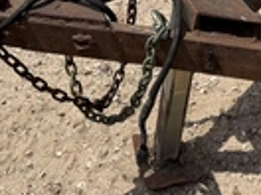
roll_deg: -0.7
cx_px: 247
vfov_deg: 19.0
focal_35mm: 73
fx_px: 550
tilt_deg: -27.2
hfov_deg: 25.6
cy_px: -41
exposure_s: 1/6711
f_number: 1.78
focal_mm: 6.76
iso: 80
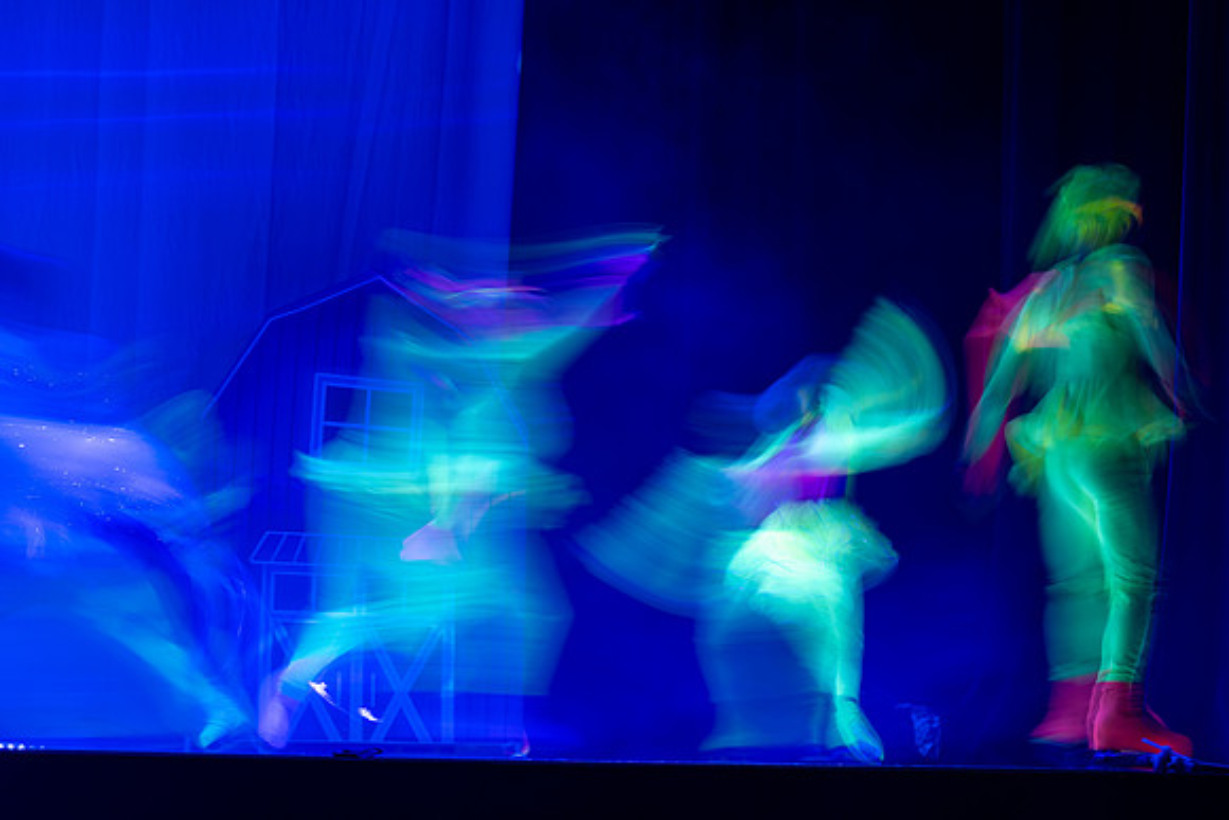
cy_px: 490
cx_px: 714
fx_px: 2856
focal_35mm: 84
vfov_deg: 16.3
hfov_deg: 24.3
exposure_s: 1/2.5
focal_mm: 70
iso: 80
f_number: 8
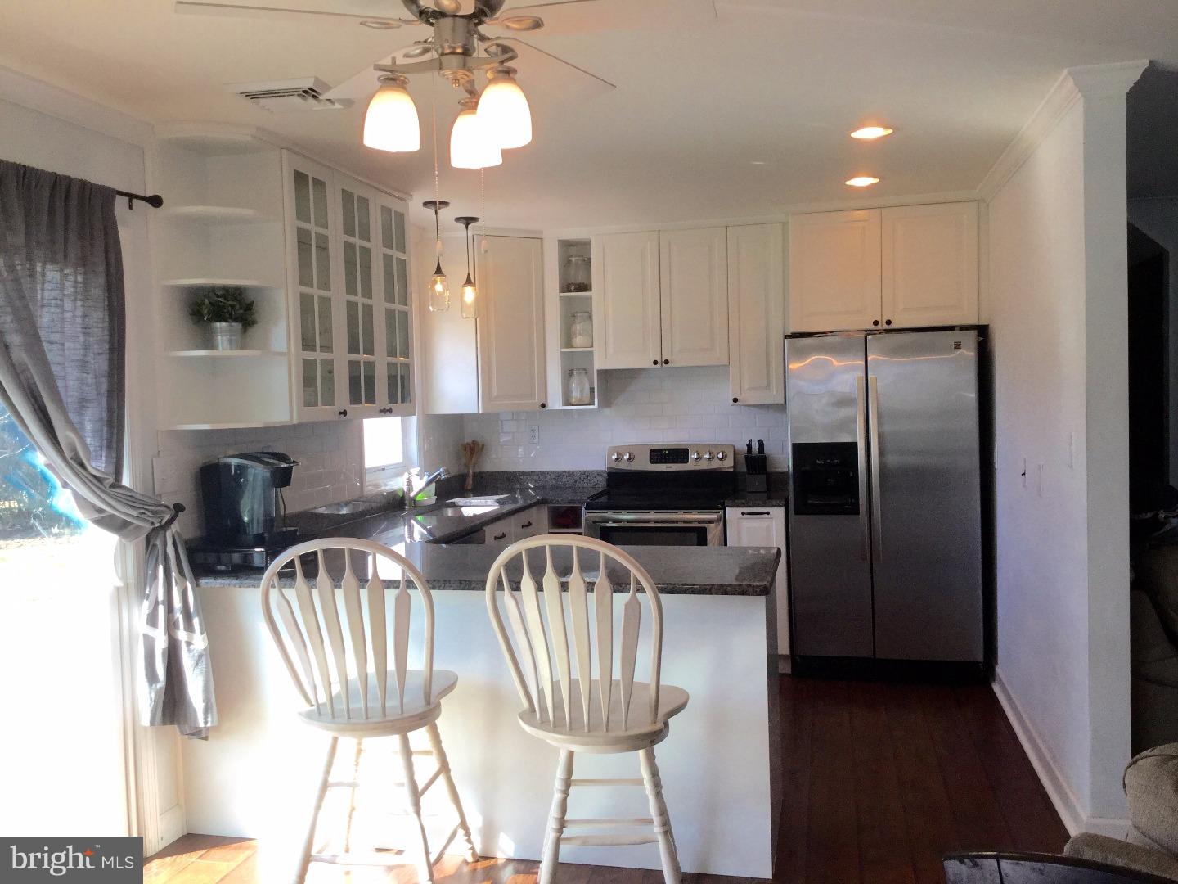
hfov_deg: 58.4
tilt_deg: -3.0
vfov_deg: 45.4
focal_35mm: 31
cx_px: 589
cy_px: 442
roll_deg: +2.3
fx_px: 1055
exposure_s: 1/120
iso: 40
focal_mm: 3.3
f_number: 2.4
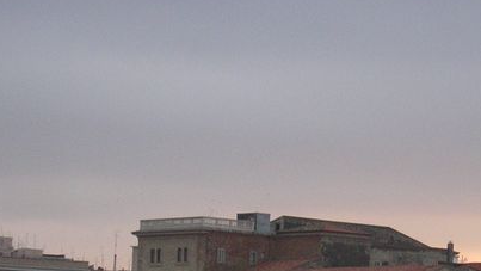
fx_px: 2386
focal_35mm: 187
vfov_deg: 6.5
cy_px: 271
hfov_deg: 11.5
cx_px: 375
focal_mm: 14.1
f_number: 4.7
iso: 355
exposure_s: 1/60.1
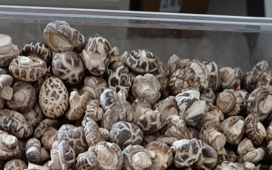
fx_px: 511
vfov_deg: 15.2
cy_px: 339
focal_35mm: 69
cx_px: 124
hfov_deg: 29.8
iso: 1693
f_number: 1.8
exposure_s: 1/33.3
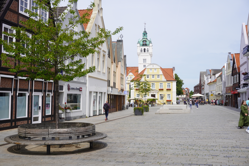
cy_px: 83
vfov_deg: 33.1
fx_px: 280
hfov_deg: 47.9
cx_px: 124
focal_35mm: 40
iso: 100
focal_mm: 27
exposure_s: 1/160
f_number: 11
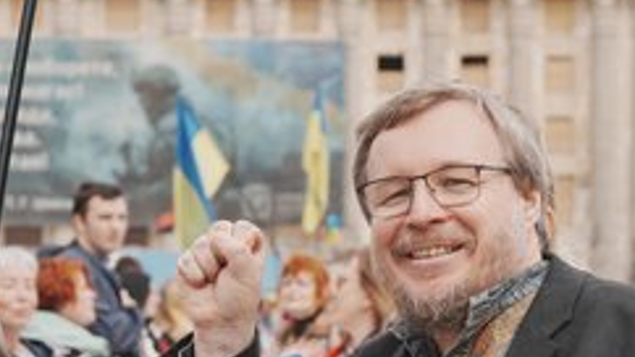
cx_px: 323
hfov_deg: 17.7
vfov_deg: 10.0
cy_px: 312
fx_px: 2037
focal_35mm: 121
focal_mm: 70
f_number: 7.1
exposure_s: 1/400
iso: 125
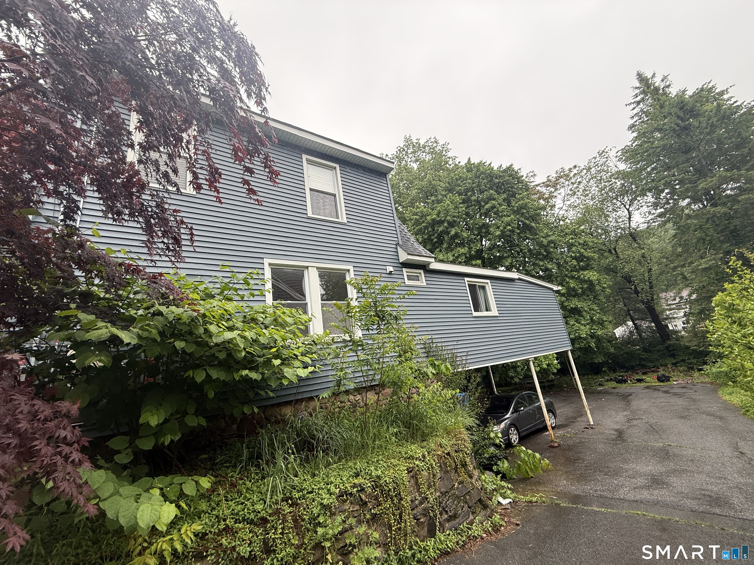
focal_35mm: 14
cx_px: 377
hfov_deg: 102.1
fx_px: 305
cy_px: 282
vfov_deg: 85.7
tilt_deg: +16.8
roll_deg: +8.9
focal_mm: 2.22
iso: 64
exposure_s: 1/297
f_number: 2.2
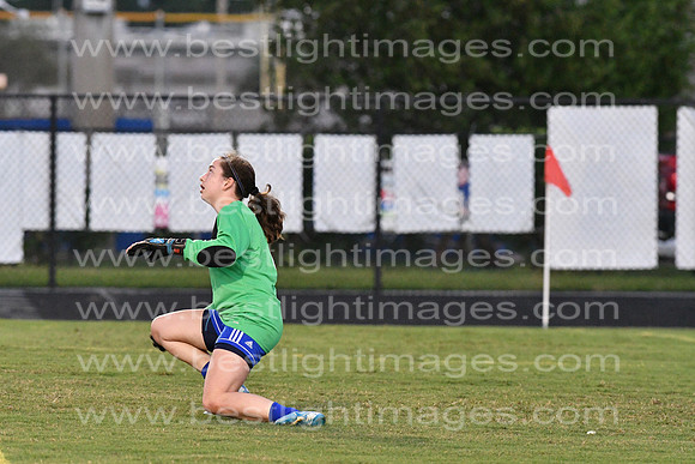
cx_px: 348
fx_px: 8689
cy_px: 232
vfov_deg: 3.1
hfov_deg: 4.6
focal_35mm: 450
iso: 6400
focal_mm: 300
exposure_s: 1/320
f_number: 5
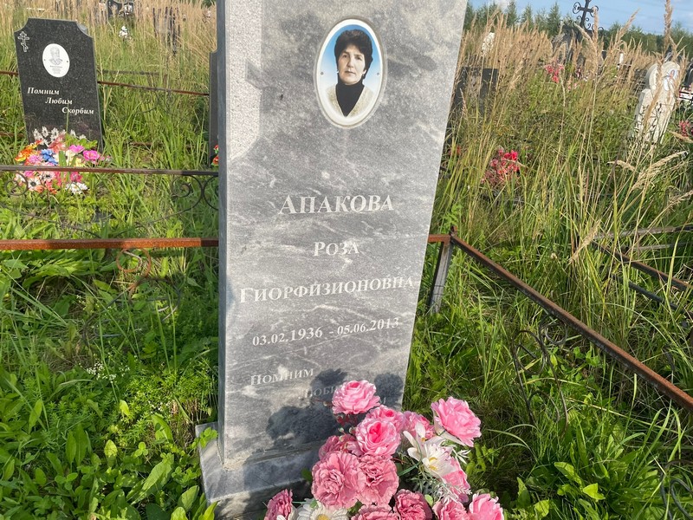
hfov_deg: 67.3
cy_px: 260
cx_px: 346
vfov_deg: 53.1
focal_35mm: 26
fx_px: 521
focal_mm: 4.2
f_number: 1.6
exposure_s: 1/2451
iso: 32
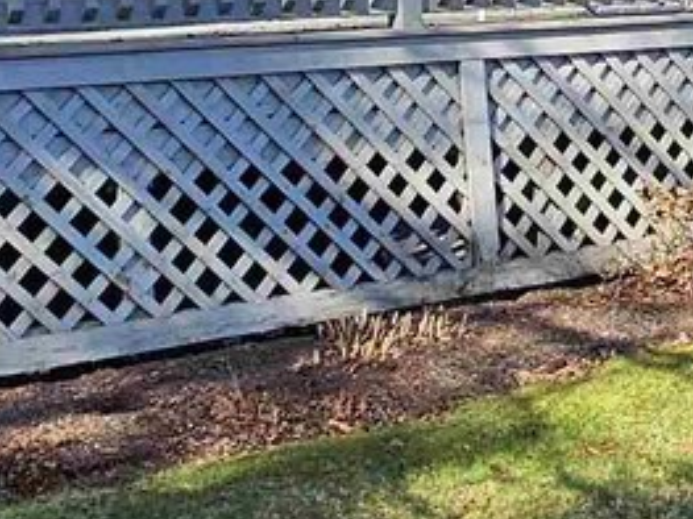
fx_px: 1581
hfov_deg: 23.9
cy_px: -200
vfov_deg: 17.2
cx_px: 651
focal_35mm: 79
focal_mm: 2.2
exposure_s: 1/986
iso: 50
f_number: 2.2
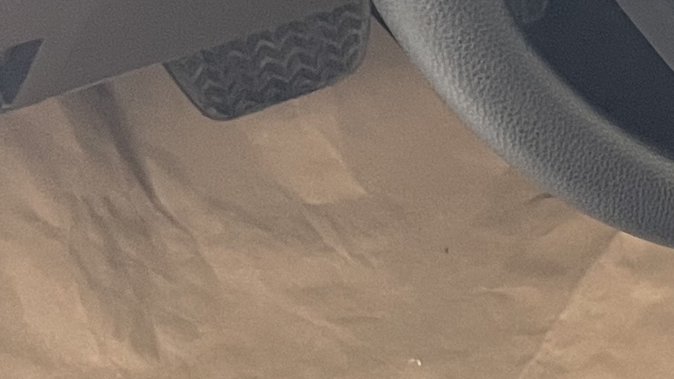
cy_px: -70
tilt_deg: -35.9
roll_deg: -16.1
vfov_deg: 9.6
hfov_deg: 15.4
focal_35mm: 124
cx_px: 1129
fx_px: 2216
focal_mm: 4.2
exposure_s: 1/60
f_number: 1.6
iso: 320
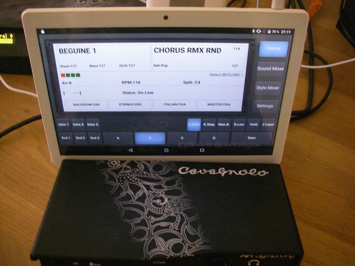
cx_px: 178
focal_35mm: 38
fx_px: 390
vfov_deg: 37.7
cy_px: 133
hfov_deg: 49.0
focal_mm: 6.3
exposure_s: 1/20
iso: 400
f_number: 3.3
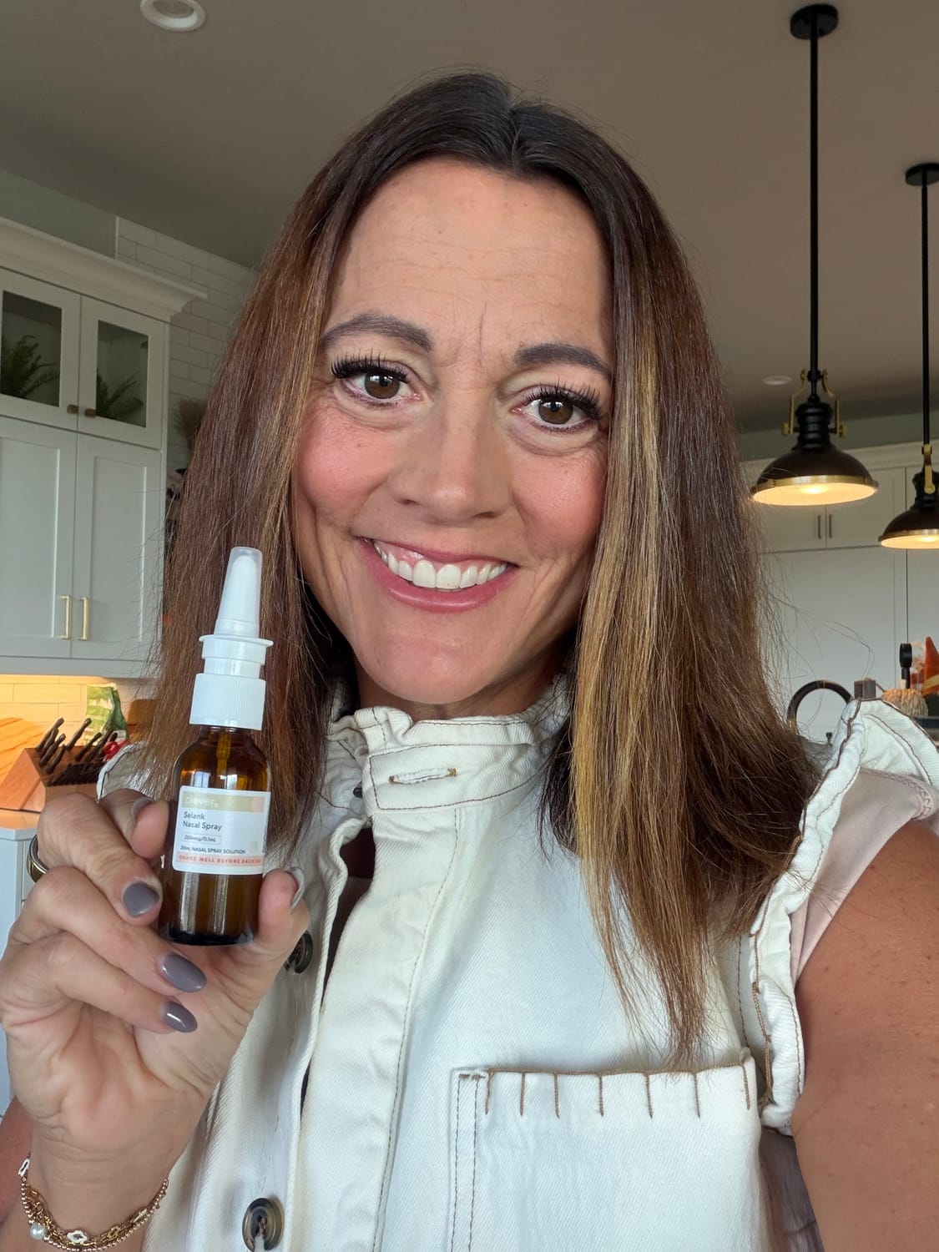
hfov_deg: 46.8
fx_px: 1085
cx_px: 470
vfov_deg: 60.0
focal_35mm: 30
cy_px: 626
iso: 100
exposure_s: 1/60
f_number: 1.9
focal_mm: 2.71
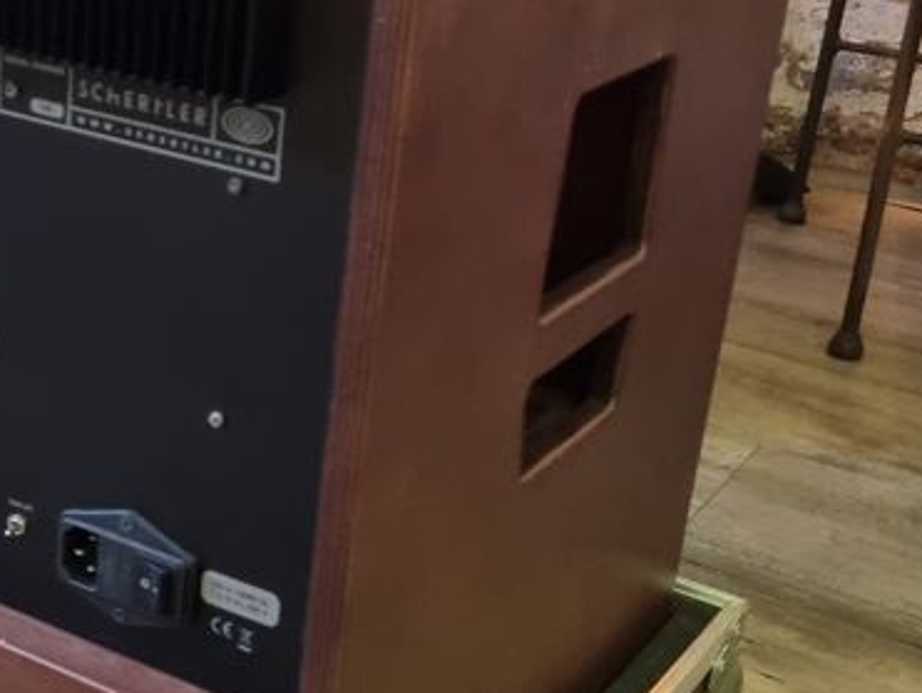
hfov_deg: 27.3
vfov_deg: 21.0
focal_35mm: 70
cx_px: 214
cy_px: 328
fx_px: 1866
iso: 1600
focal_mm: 5.4
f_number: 1.8
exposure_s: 1/25
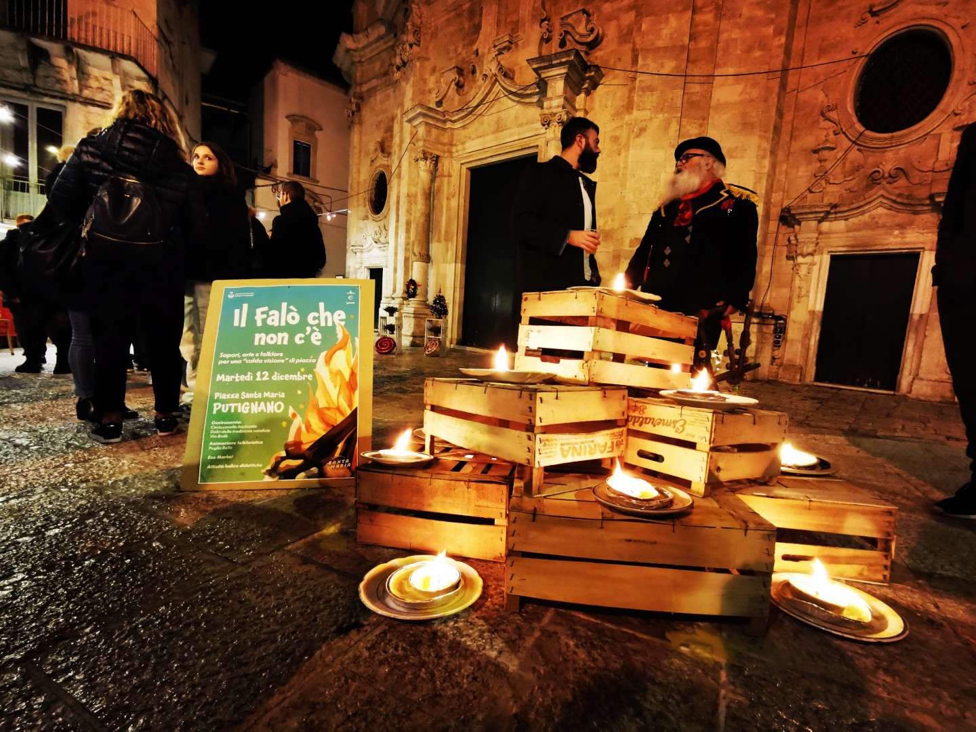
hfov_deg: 91.0
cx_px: 488
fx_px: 479
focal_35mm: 17
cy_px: 366
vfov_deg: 74.7
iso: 500
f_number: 2.2
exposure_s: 1/20
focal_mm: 2.26
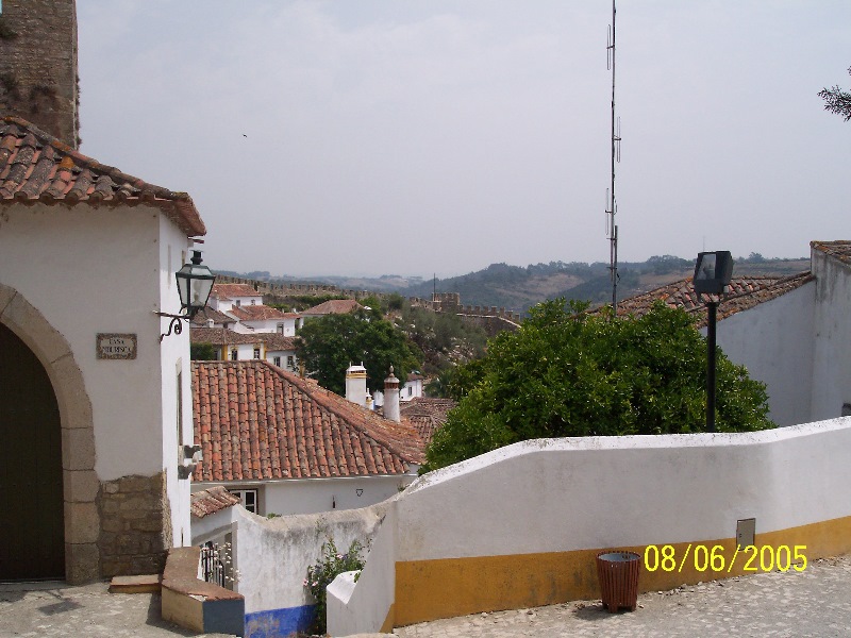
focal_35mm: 38
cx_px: 426
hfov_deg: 49.0
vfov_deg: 37.7
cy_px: 319
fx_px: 934
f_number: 4.8
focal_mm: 8
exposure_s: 1/1000
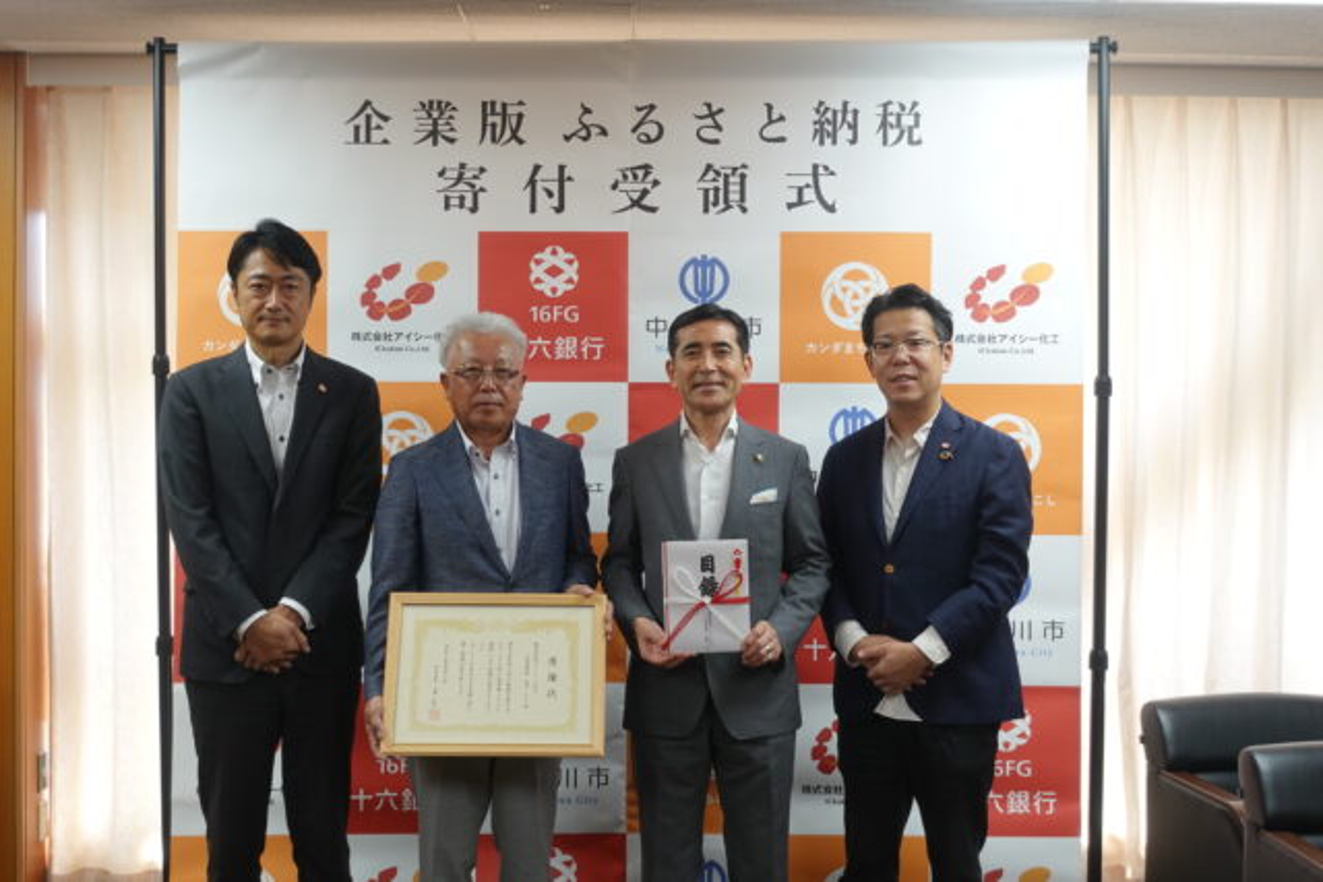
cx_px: 662
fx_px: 1581
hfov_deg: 45.4
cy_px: 441
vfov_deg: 31.2
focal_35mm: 43
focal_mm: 16.29
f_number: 2.8
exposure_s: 1/60
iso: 200
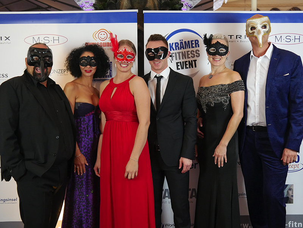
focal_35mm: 40
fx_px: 350
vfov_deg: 36.0
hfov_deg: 46.8
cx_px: 152
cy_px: 114
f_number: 4.2
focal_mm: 20
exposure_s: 1/60
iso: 2500
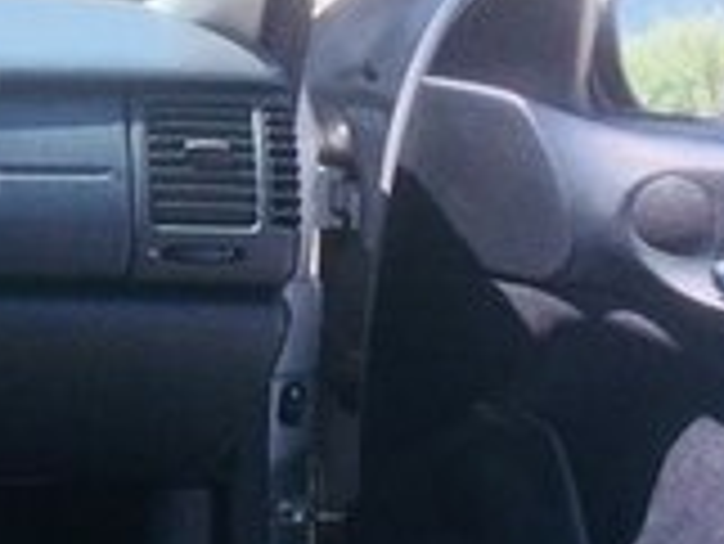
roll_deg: -2.3
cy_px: 128
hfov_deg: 15.0
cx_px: -459
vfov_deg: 12.4
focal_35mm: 119
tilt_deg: -10.1
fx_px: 2491
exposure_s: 1/659
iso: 32
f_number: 2.2
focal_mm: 4.15
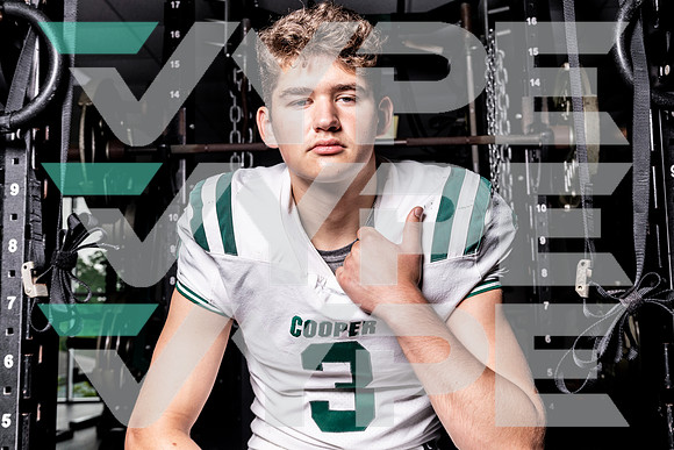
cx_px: 337
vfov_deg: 32.6
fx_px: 768
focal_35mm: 41
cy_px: 225
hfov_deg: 47.4
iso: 100
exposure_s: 1/320
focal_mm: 41
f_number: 8
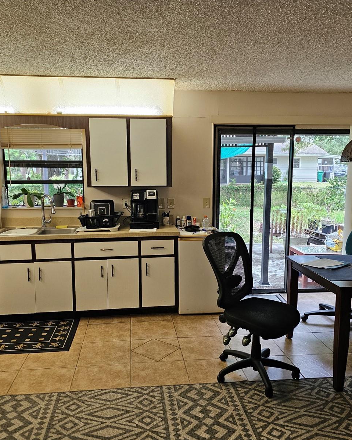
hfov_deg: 48.5
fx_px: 391
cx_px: 175
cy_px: 220
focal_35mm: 30
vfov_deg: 58.8
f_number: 1.7
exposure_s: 1/120
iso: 200
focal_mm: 6.3
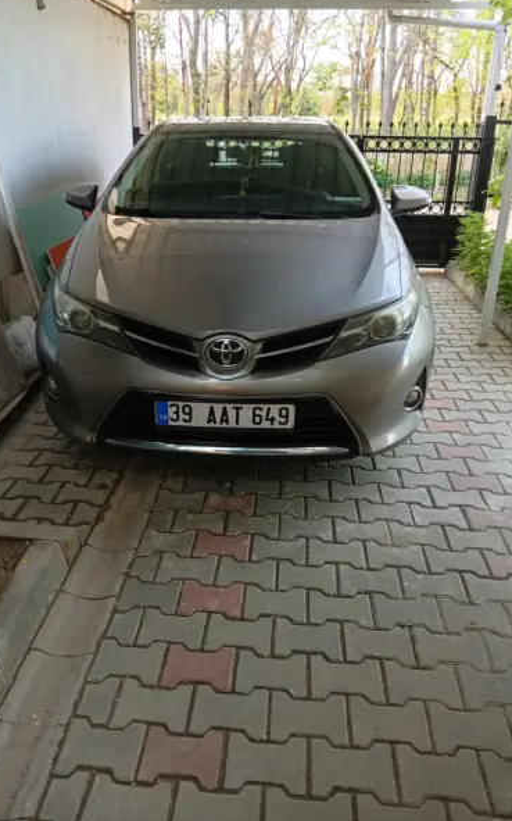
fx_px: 626
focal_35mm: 28
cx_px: 217
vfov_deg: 66.5
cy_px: 408
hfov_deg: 44.4
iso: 172
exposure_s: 1/33.3
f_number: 1.8
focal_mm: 3.96
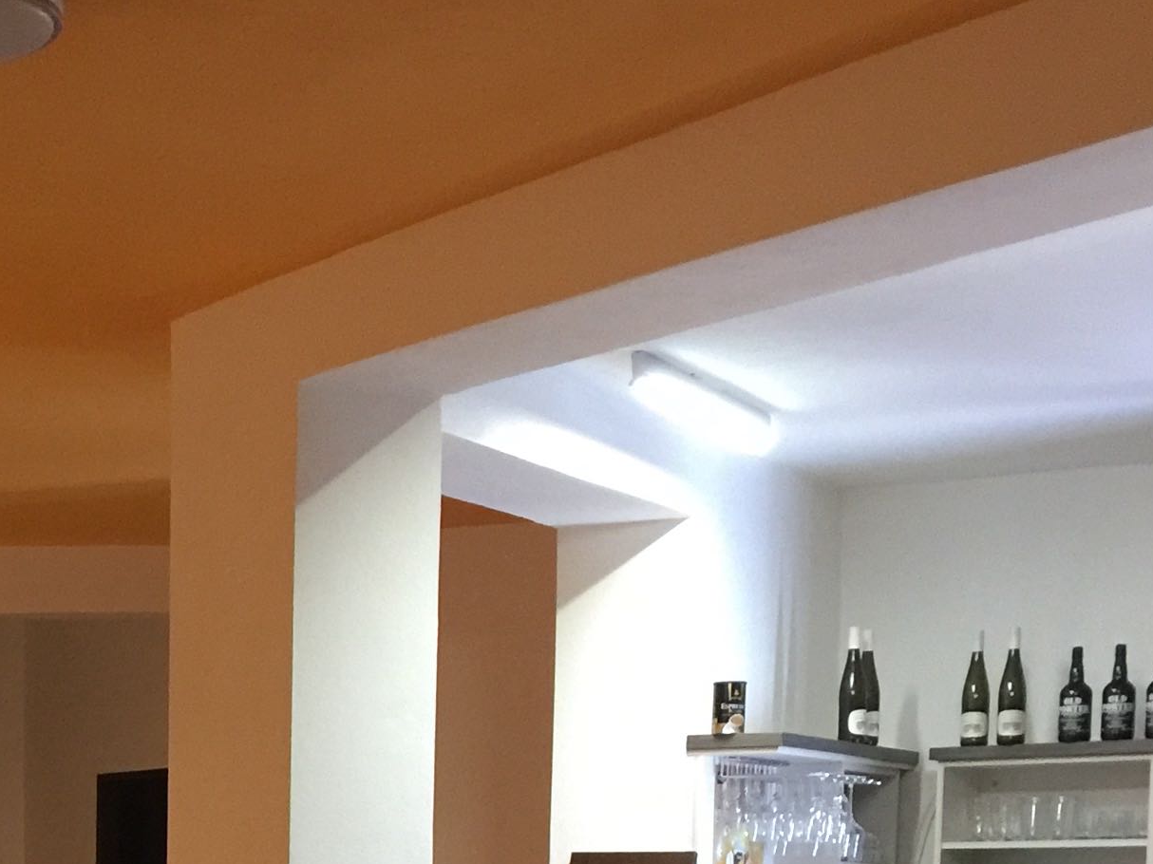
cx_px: -95
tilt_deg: -5.4
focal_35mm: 78
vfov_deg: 17.6
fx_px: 2598
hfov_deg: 23.6
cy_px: 1143
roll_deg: -0.5
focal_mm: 4.15
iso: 125
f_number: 2.2
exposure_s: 1/8
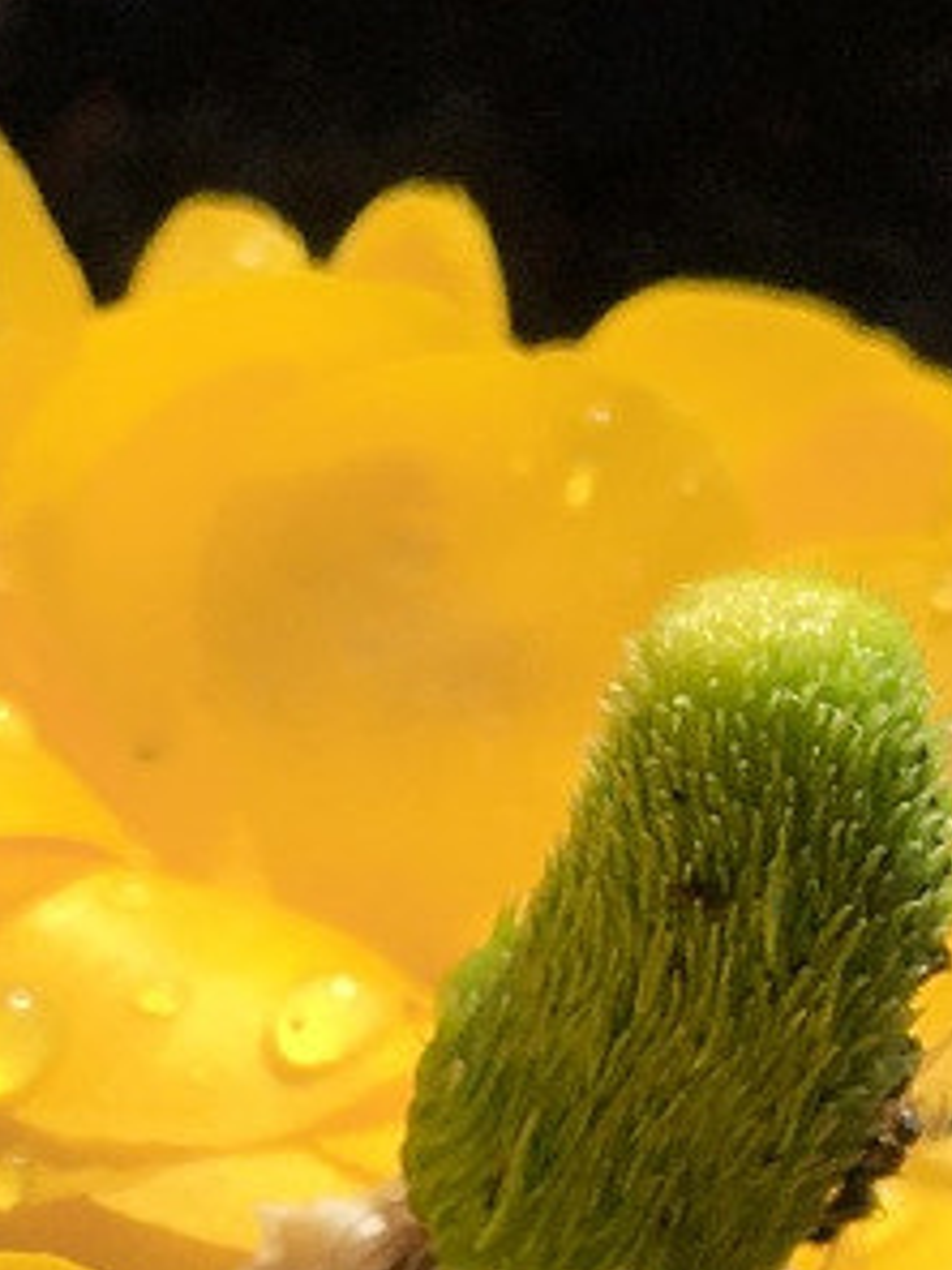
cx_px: -193
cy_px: 2012
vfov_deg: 11.9
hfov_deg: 9.3
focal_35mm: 157
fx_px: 5757
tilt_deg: -52.3
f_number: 2.2
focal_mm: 4.15
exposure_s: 1/2198
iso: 25
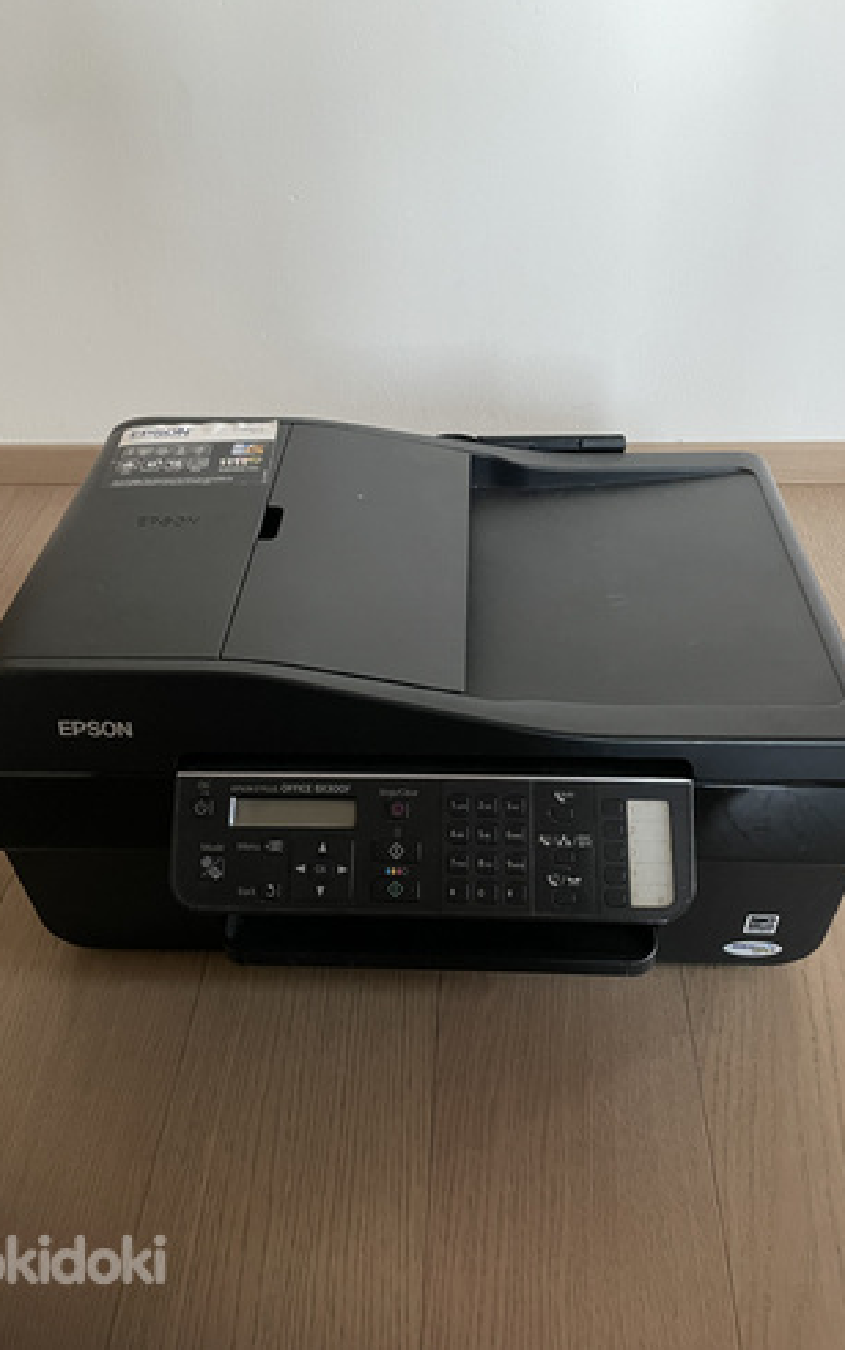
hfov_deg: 44.6
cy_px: 670
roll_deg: +2.2
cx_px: 407
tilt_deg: -39.1
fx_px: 1030
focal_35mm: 28
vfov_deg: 66.4
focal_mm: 4.2
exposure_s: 1/33
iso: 640
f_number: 1.6
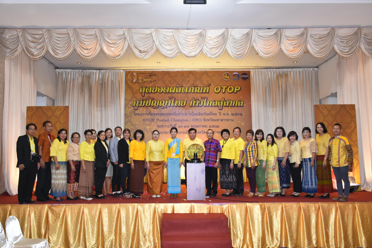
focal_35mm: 33
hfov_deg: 57.2
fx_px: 341
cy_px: 124
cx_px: 186
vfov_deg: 40.0
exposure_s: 1/80
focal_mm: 22
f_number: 4.5
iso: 800
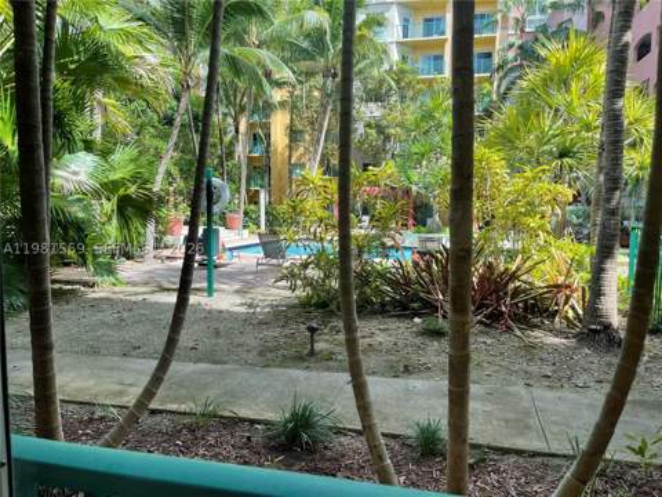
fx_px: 497
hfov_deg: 67.3
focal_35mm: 26
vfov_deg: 53.1
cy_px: 248
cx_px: 331
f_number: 1.6
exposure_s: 1/818
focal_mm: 5.1
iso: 32
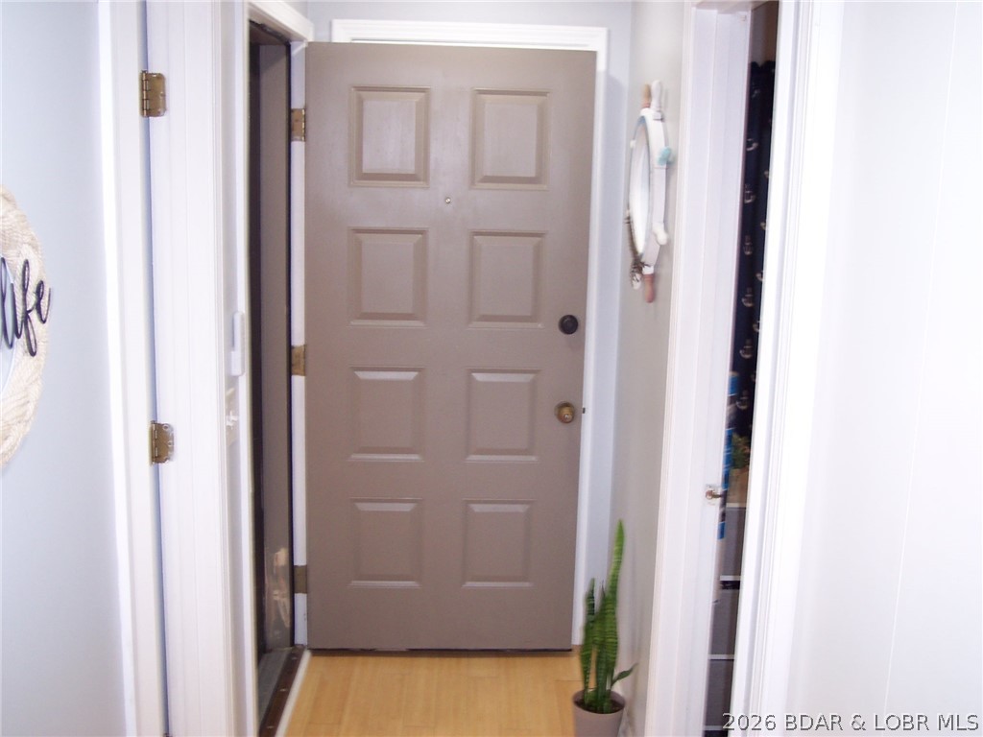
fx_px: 1079
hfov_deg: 49.0
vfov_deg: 37.7
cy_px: 368
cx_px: 492
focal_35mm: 38
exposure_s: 1/30
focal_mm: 8
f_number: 2.8
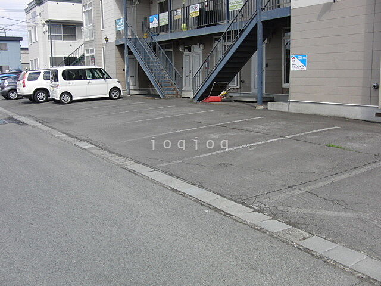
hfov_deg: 50.1
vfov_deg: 38.7
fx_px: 407
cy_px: 143
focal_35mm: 37
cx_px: 190
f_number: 3.6
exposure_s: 1/500
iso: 100
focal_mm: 6.42
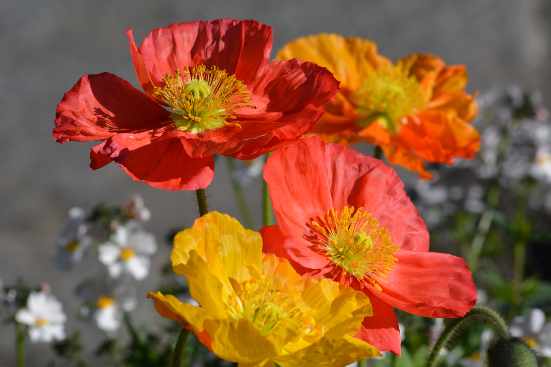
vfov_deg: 5.4
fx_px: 3902
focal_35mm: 255
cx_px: 276
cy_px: 184
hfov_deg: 8.1
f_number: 14
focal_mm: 170
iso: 400
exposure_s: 1/500
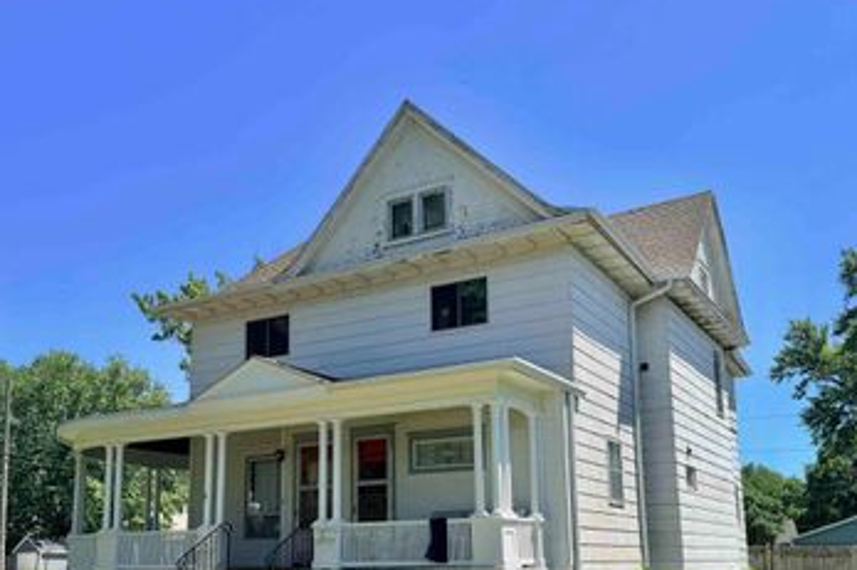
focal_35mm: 36
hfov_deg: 53.1
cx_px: 400
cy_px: 428
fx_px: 857
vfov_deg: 36.0
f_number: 1.78
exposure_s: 1/3953
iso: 80
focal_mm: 6.76
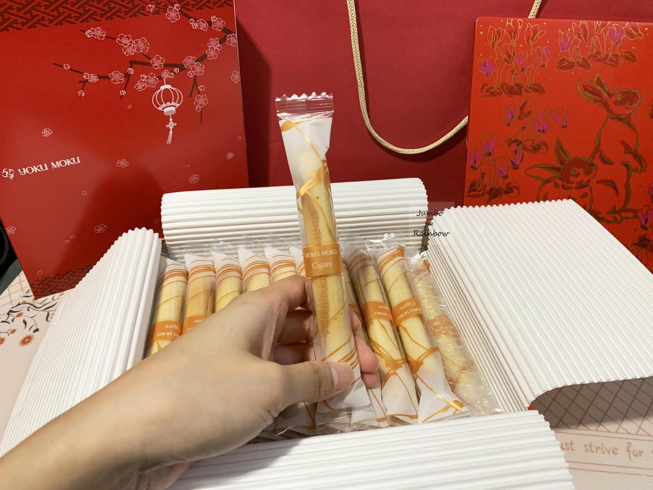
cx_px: 326
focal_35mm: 26
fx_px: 490
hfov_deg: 67.3
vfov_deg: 53.1
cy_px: 245
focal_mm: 4.25
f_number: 1.8
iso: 125
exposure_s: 1/60
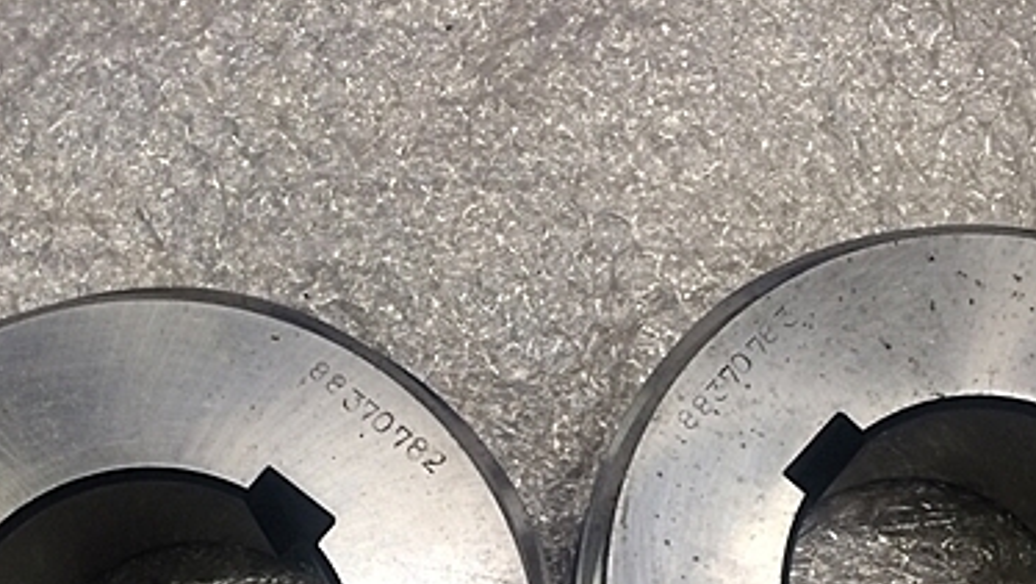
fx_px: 1484
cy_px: 653
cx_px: 557
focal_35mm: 54
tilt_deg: -81.8
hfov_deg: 38.5
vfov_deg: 21.1
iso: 40
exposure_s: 1/30
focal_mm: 4.15
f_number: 2.2
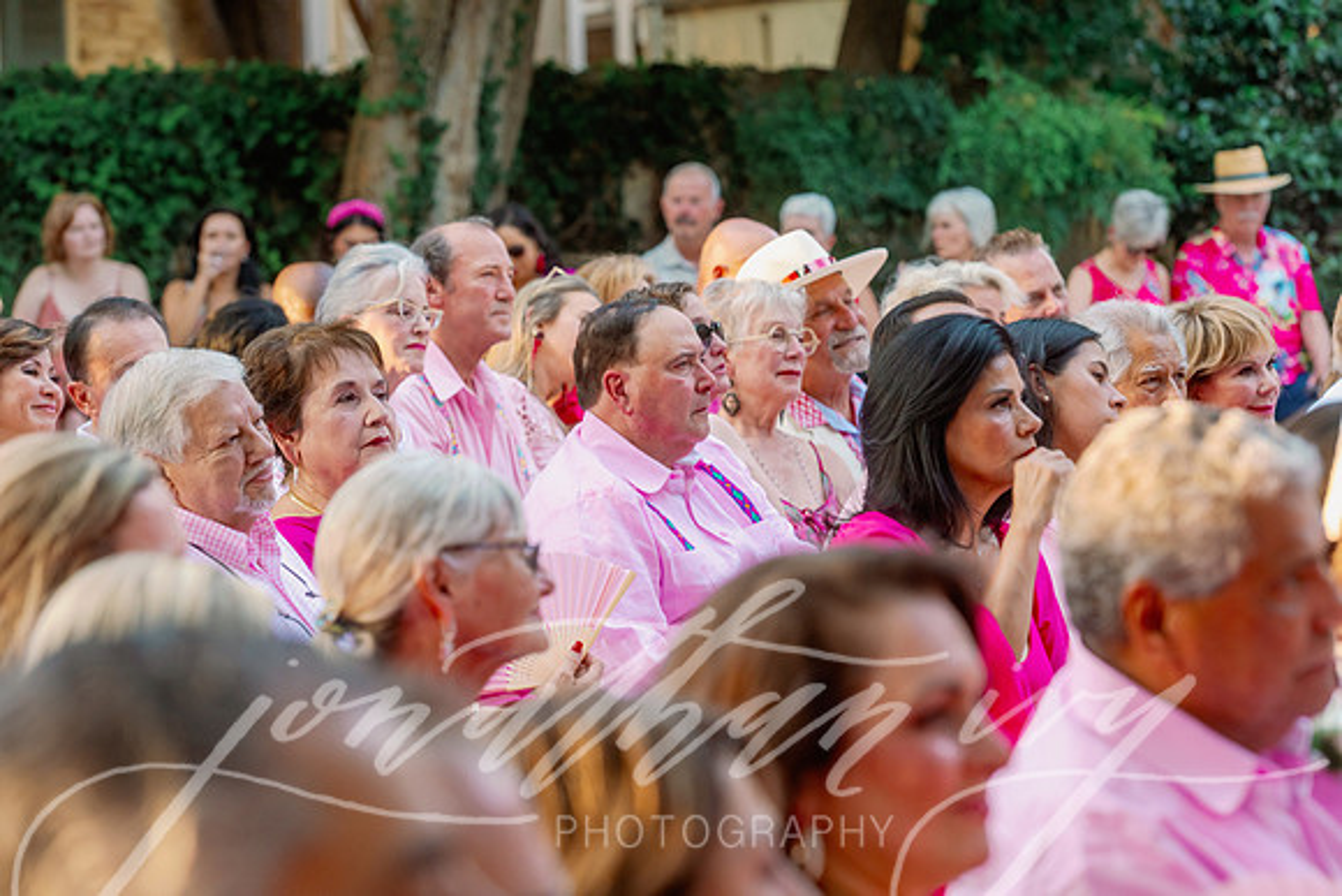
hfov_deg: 15.2
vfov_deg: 10.2
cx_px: 671
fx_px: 5033
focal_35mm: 135
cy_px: 448
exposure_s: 1/125
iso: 640
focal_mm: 135
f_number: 3.5
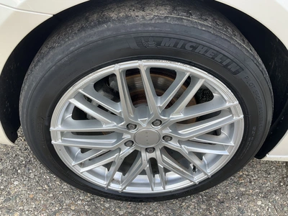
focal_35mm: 29
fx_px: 241
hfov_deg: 61.7
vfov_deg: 48.2
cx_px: 144
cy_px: 108
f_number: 1.8
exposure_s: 1/138
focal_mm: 3
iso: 16
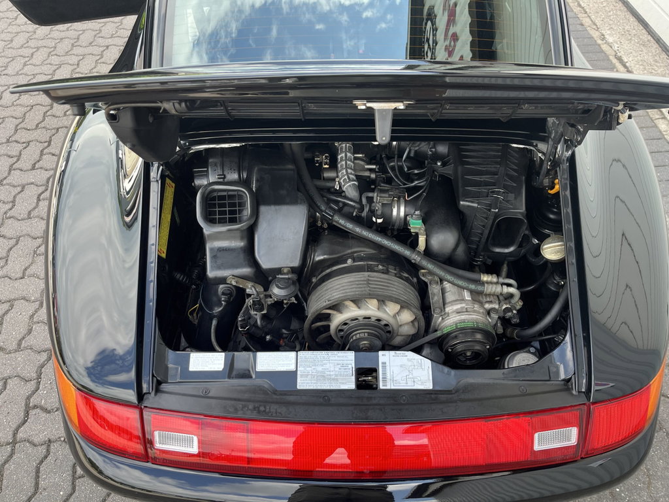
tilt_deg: -48.1
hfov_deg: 67.3
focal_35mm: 26
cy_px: 251
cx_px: 334
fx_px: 502
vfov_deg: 53.1
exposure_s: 1/242
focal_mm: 5.1
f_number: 1.6
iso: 40
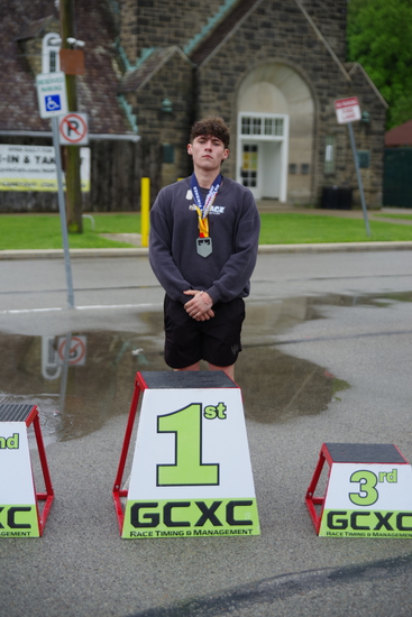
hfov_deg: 22.6
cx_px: 206
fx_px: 1029
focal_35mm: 60
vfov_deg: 33.4
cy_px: 308
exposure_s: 1/1250
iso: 200
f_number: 2.8
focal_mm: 60
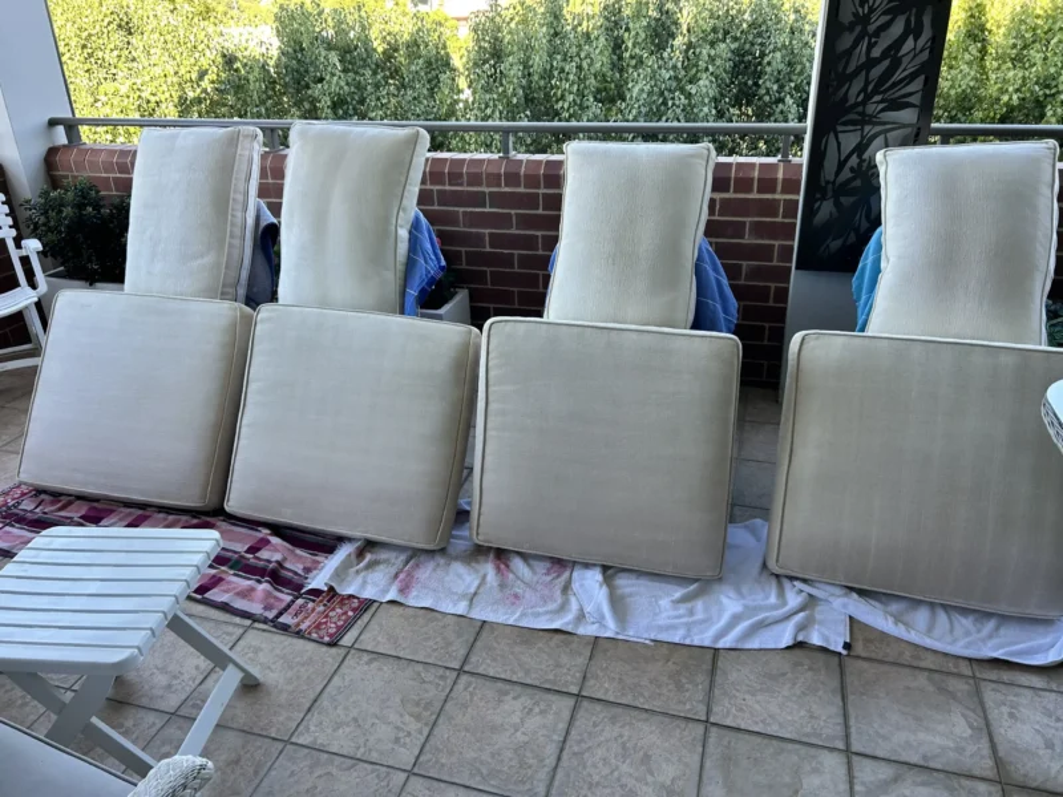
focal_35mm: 26
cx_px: 532
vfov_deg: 53.1
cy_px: 398
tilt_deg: -25.8
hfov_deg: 67.3
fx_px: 798
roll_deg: +1.9
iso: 32
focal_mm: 5.7
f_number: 1.5
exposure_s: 1/148
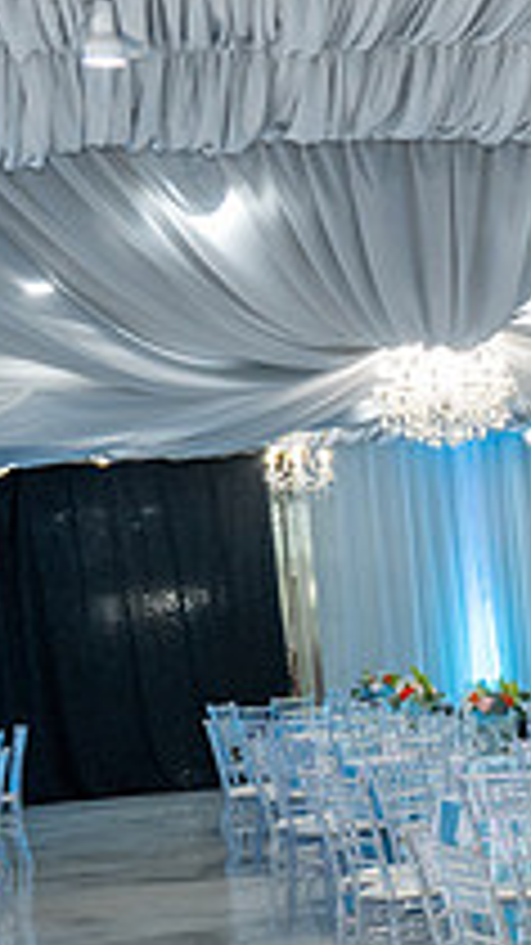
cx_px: 926
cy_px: 778
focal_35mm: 113
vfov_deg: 18.7
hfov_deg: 10.2
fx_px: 2831
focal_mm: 26
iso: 800
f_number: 3.2
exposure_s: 1/160
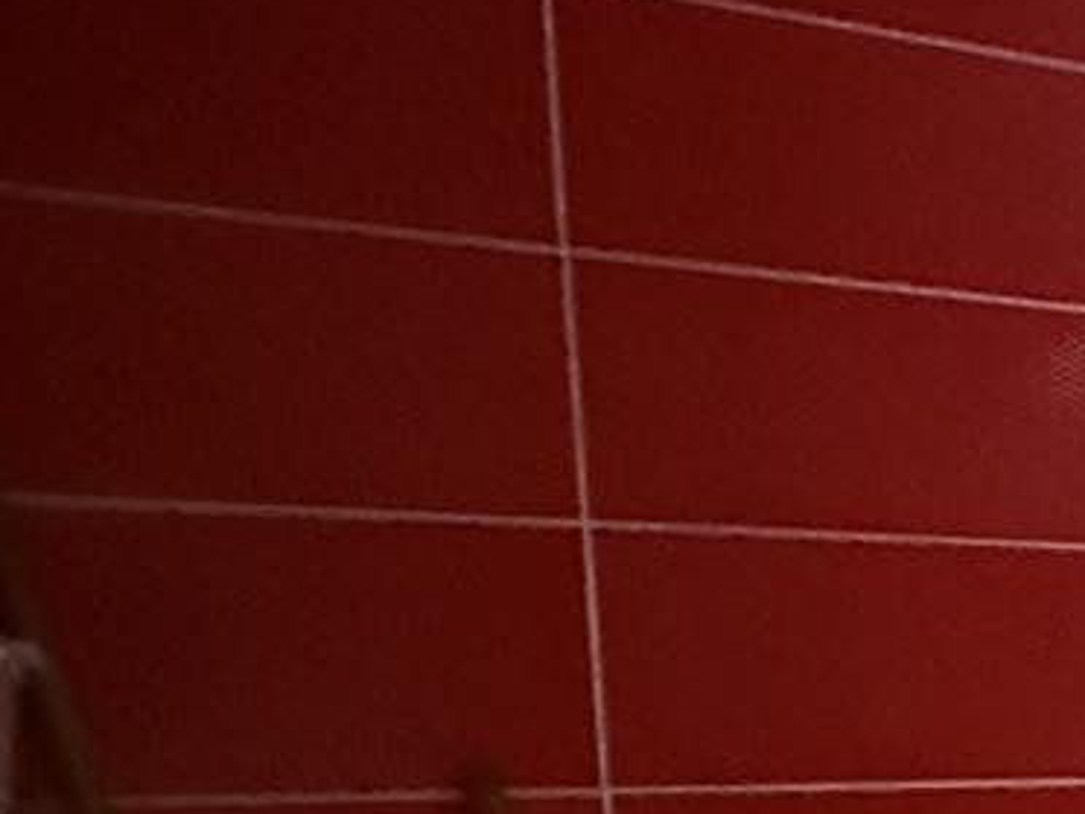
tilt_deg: -4.3
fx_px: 2413
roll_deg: +0.6
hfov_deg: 15.6
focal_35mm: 77
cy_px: 916
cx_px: 2497
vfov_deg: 18.4
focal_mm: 2.22
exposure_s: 1/33
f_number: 2.2
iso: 1600
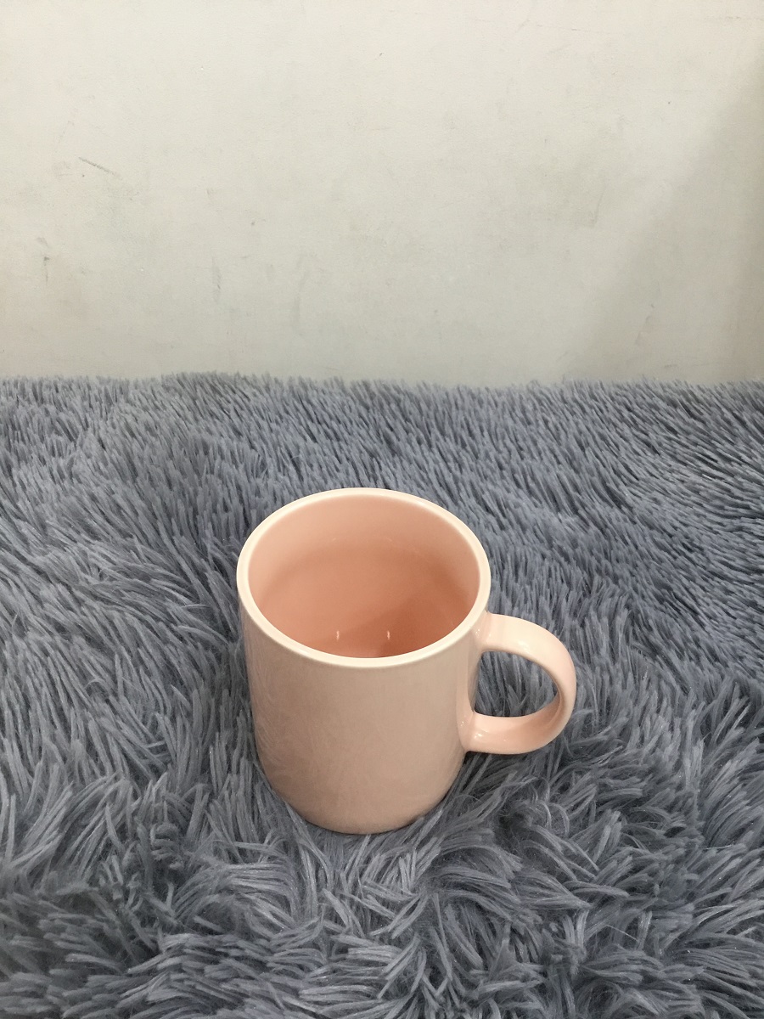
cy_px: 510
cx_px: 382
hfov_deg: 45.4
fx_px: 912
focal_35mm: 31
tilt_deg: -40.6
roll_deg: +0.5
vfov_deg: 58.4
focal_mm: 3.3
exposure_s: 1/33
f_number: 2.4
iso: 125
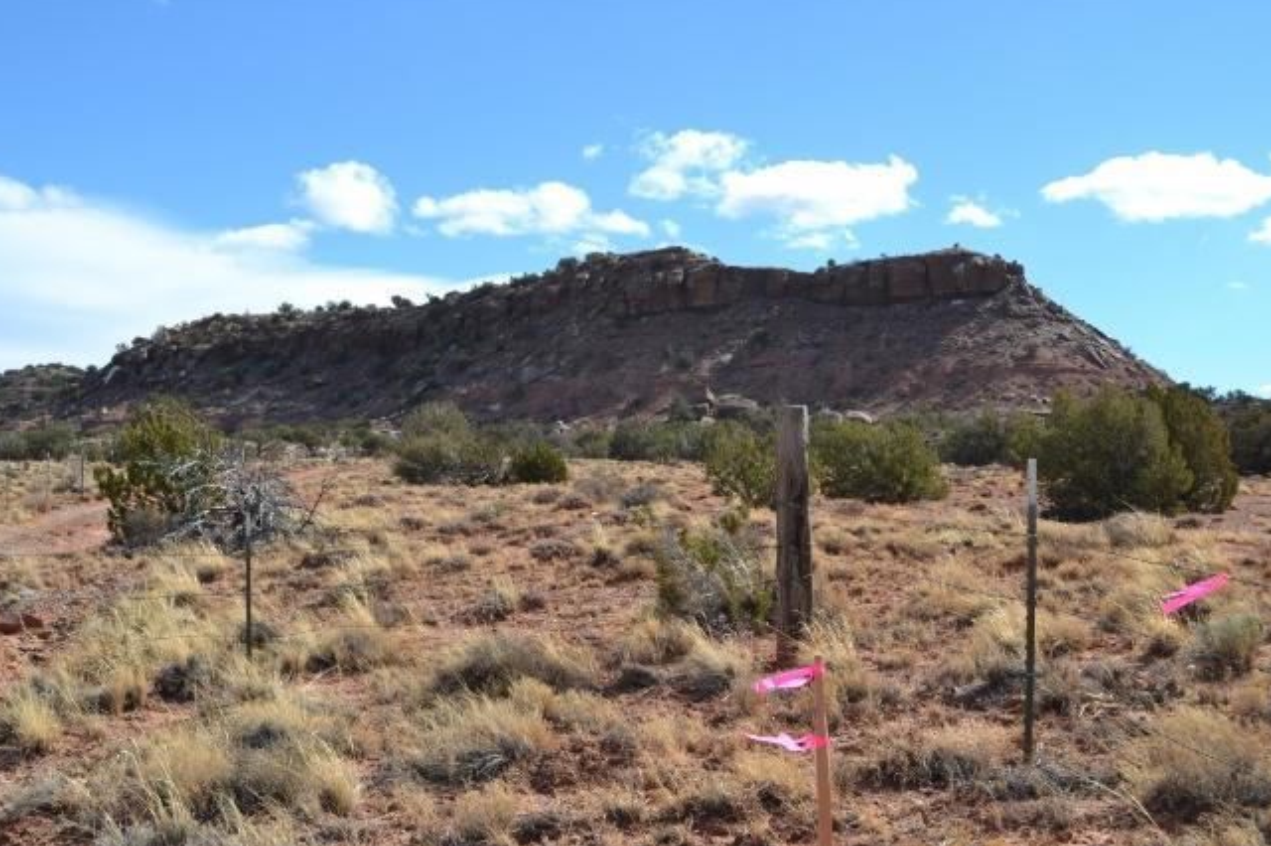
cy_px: 484
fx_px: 1588
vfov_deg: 29.8
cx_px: 592
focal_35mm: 45
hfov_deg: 43.6
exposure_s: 1/250
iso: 100
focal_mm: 24
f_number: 8
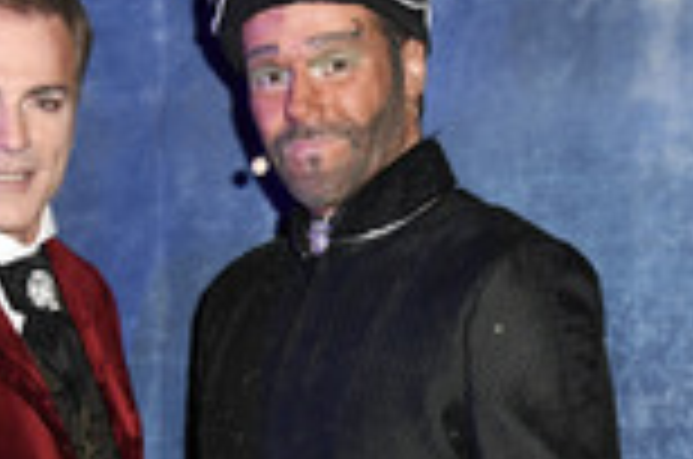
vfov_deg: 10.4
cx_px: 358
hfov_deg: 15.9
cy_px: 536
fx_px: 2478
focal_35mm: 129
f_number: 6.3
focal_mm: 44
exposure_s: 1/125
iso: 2000
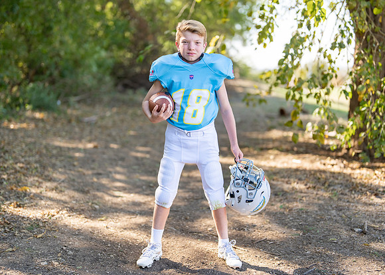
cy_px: 141
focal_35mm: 57
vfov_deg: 24.9
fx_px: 621
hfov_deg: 34.4
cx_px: 196
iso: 100
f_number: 1.2
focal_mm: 50
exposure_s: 1/1600
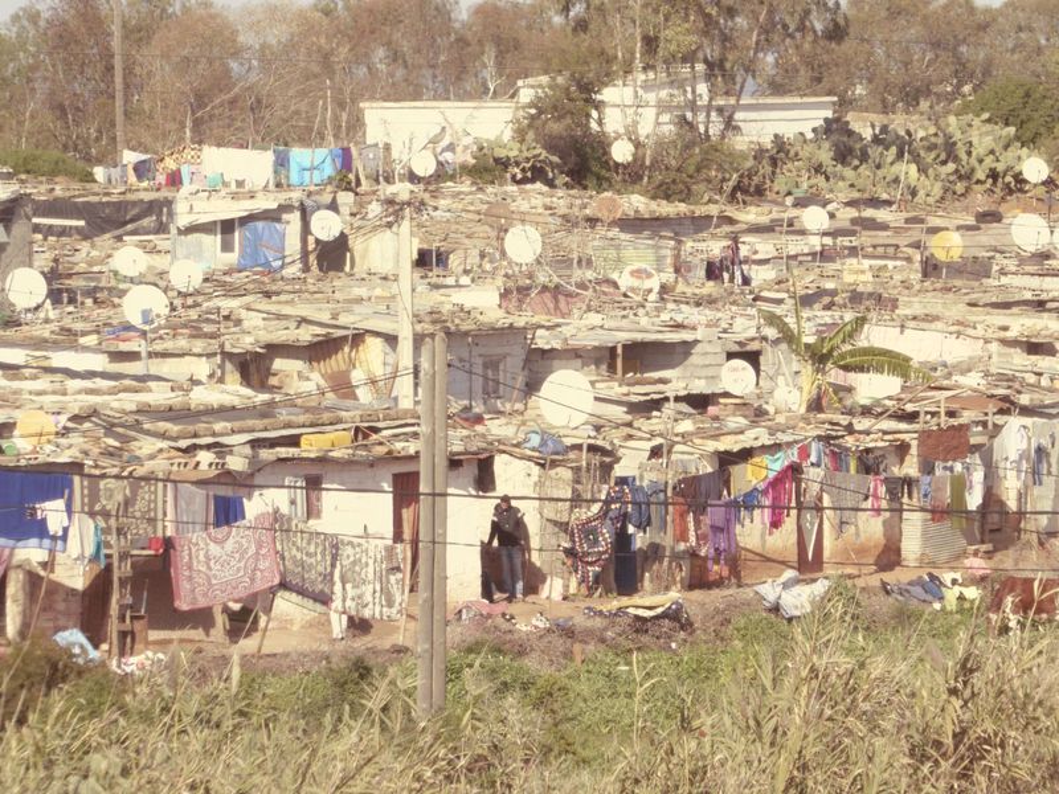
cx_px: 530
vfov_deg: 4.3
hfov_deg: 5.7
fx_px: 10616
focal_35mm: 347
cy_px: 397
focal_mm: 62.1
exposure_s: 1/320
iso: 80
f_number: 6
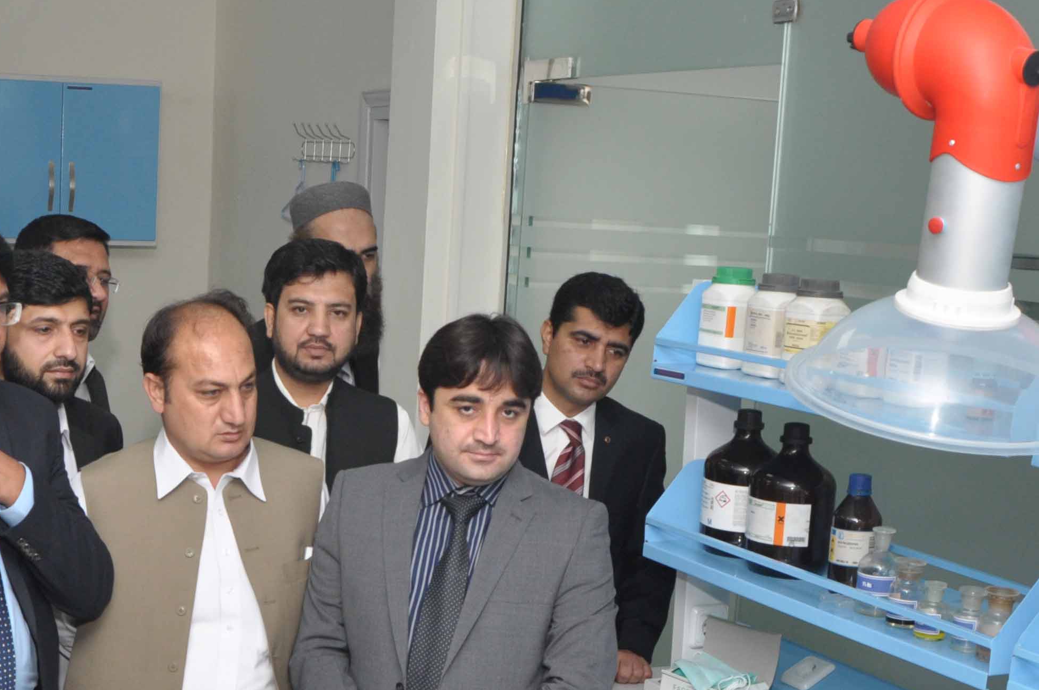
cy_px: 540
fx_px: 1701
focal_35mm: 59
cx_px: 247
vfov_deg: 22.7
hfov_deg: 33.2
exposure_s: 1/125
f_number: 8
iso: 500
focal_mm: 18
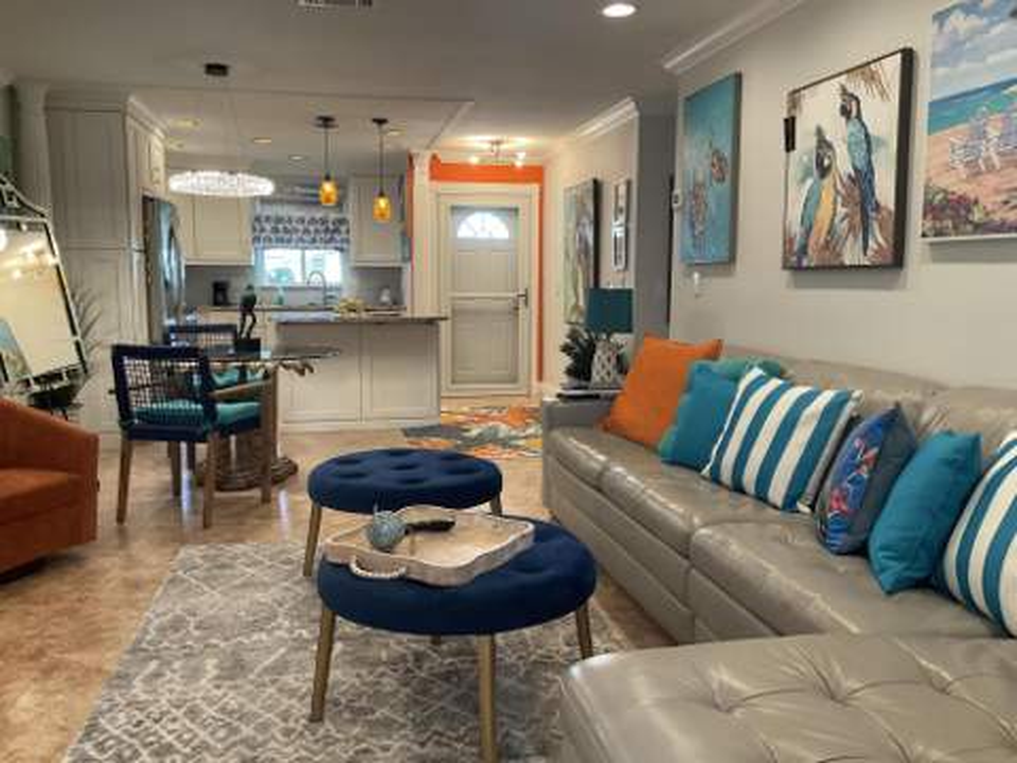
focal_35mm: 29
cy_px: 382
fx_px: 852
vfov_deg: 48.2
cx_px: 508
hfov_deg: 61.7
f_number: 1.8
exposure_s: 1/60
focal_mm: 3
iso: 100
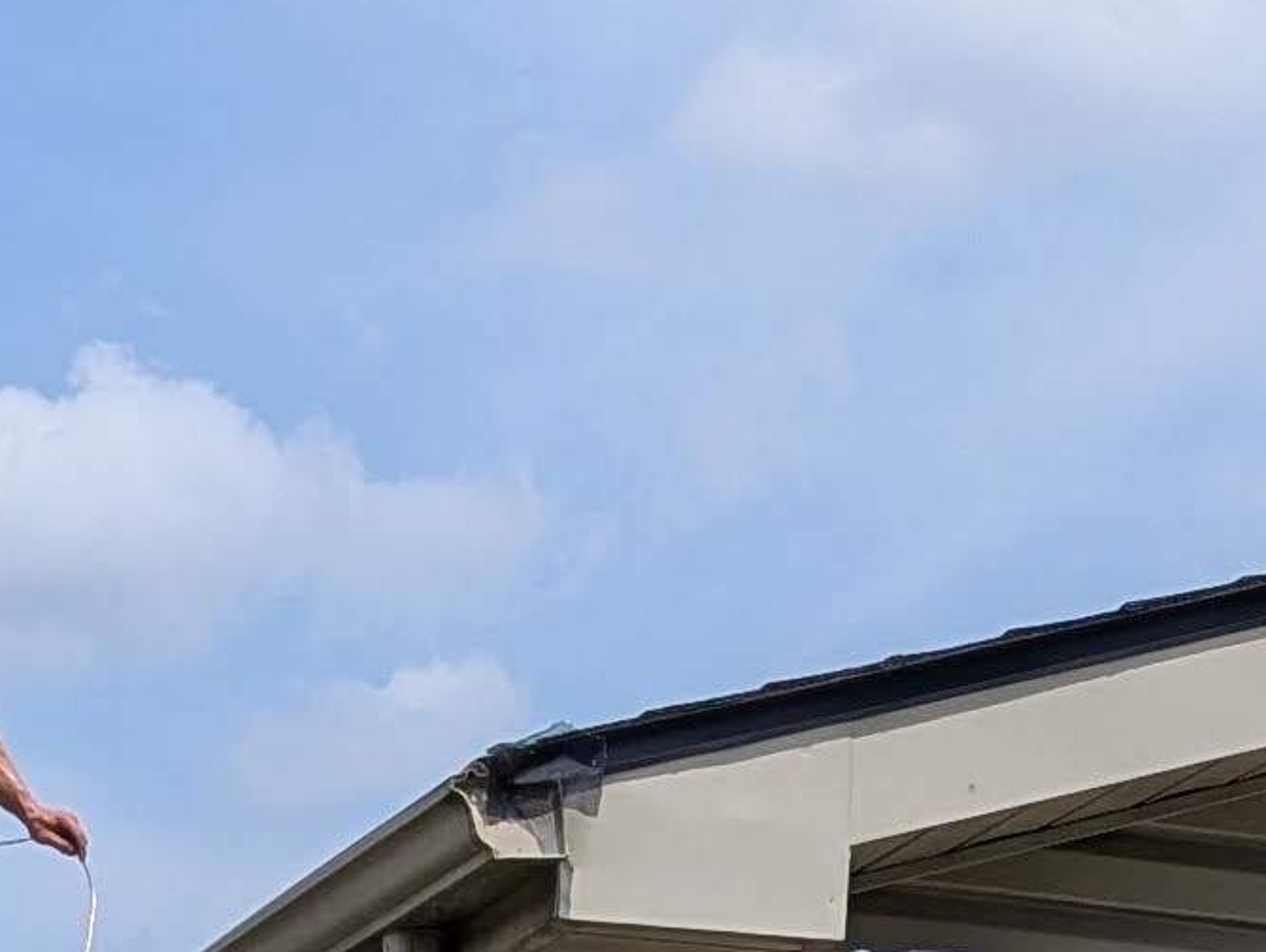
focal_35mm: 146
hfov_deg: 13.5
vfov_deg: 9.1
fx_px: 5346
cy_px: 2341
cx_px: 485
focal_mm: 6.81
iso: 41
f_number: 1.85
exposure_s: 1/2358
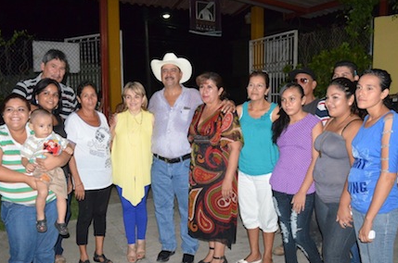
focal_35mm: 35
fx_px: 386
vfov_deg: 37.6
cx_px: 188
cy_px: 149
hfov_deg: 54.5
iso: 3200
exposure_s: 1/125
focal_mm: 20
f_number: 5.6
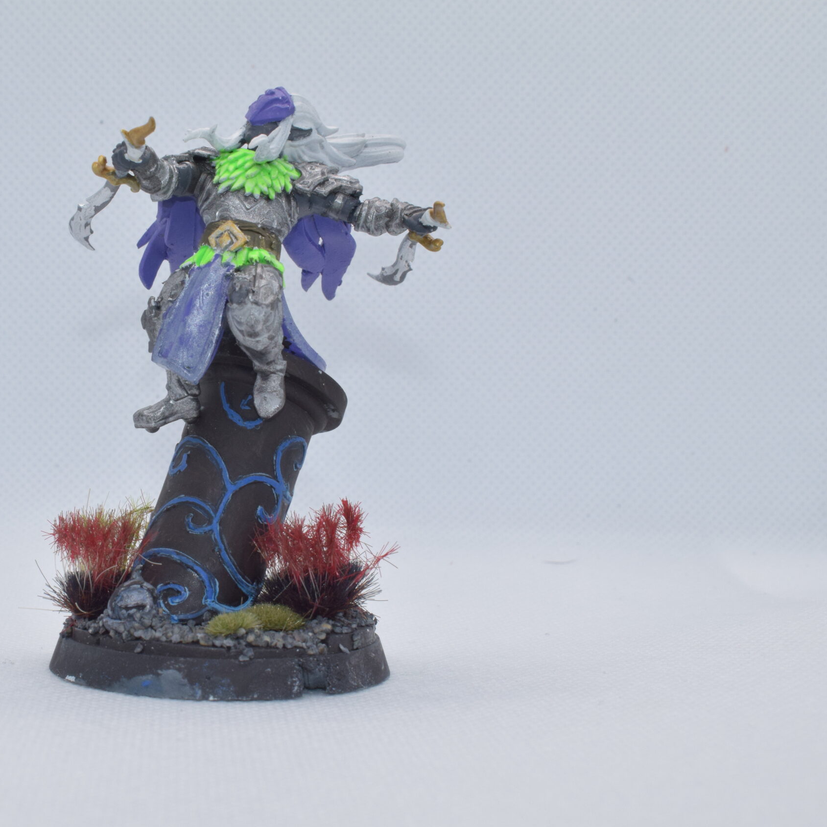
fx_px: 1828
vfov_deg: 25.5
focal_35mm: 68
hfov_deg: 25.2
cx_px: 223
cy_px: 412
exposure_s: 1/125
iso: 800
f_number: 14
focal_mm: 35
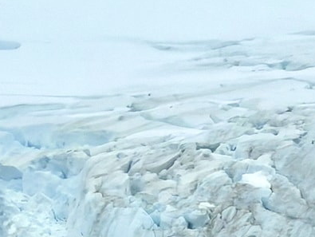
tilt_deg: +2.5
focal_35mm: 971
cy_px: 97
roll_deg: +0.1
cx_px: 134
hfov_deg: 2.0
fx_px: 8844
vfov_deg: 1.5
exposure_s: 1/812
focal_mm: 16.89
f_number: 2.8
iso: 16
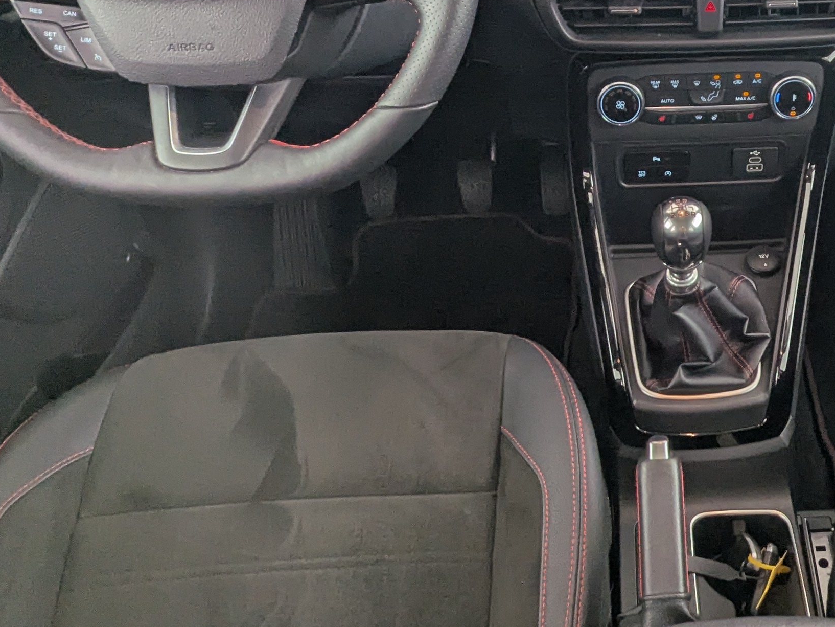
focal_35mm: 40
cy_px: 246
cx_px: 689
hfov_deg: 44.1
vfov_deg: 35.8
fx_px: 965
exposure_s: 1/41.1
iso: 83
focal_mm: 2.35
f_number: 2.2
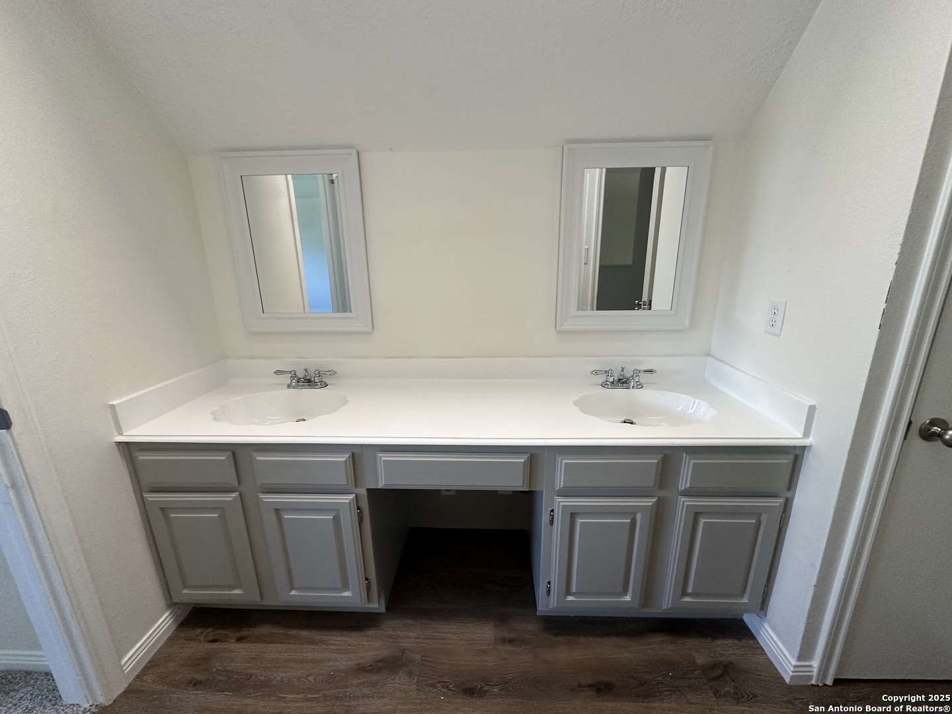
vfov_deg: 85.7
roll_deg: +0.7
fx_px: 385
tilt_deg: -14.3
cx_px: 476
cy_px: 357
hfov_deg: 102.1
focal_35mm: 14
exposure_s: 1/120
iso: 250
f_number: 2.2
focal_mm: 2.22
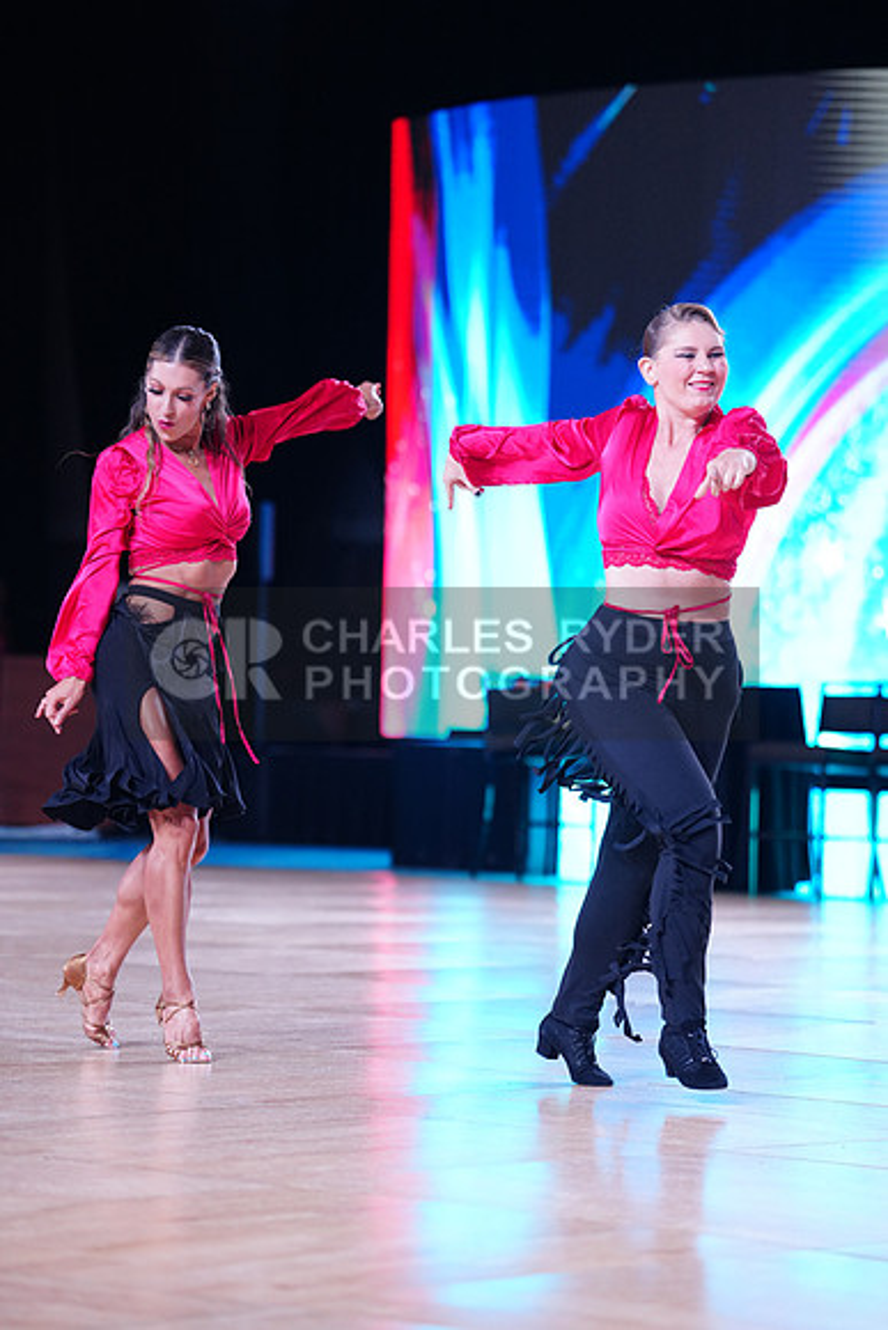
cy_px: 665
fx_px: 4696
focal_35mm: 127
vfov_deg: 16.1
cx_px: 444
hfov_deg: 10.8
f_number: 2.8
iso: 1600
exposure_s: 1/640
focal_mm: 127
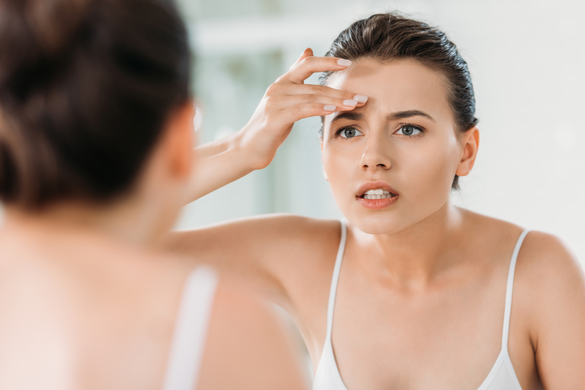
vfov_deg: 8.3
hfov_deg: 12.4
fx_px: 2682
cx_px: 292
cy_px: 195
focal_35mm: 165
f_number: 3.5
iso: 125
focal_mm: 165
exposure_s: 1/200
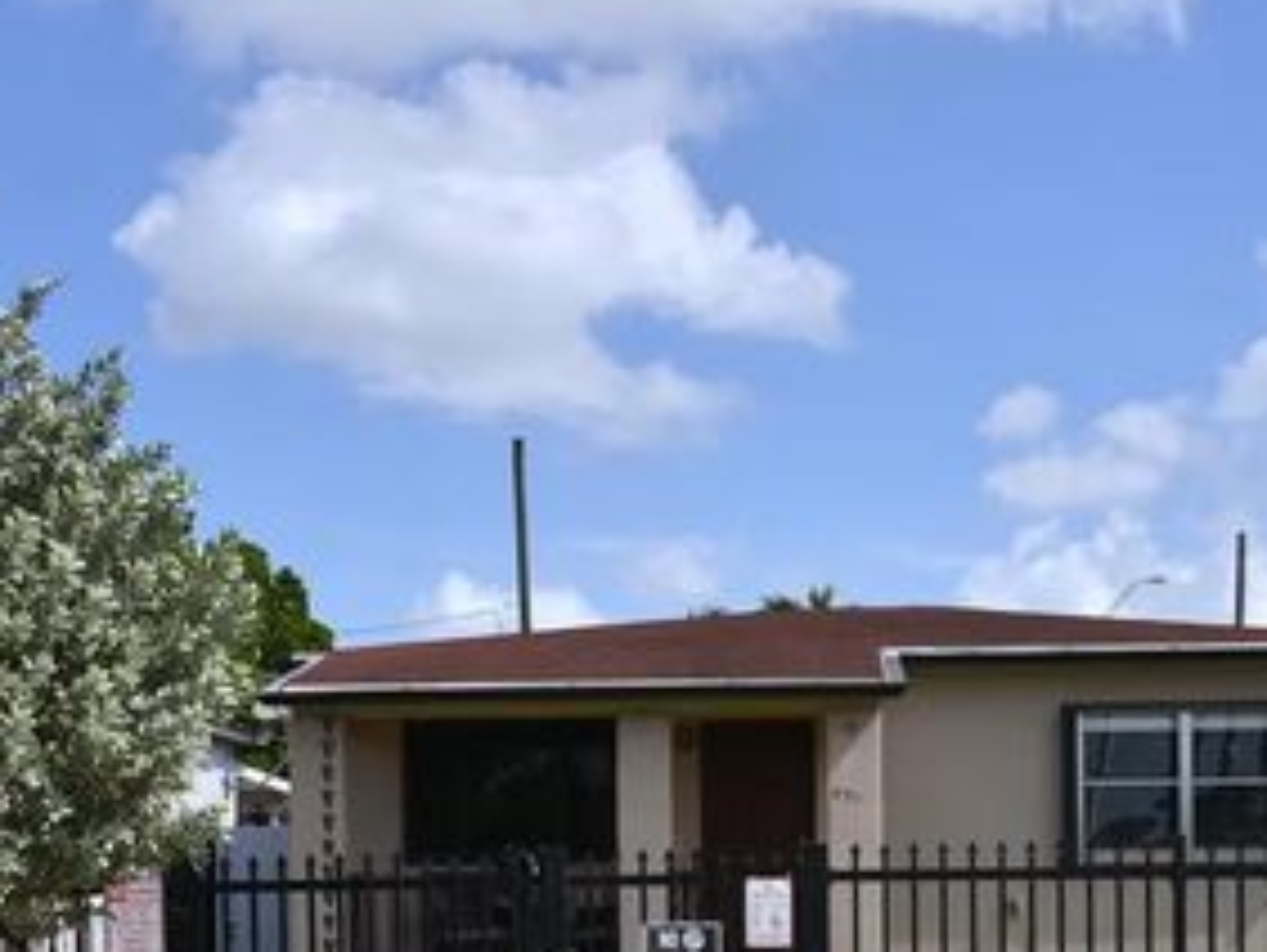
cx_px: 791
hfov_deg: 31.5
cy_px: 894
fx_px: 2235
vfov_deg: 23.3
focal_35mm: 61
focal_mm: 28
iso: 125
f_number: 11
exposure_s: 1/500
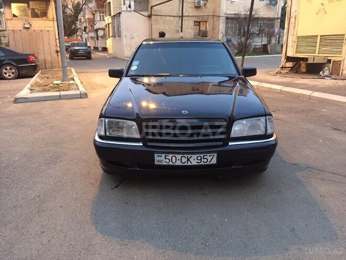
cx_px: 173
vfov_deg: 48.2
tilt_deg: -16.8
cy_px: 130
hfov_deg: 61.7
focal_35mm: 29
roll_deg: -1.2
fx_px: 290
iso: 250
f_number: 2.2
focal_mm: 4.15
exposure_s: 1/33
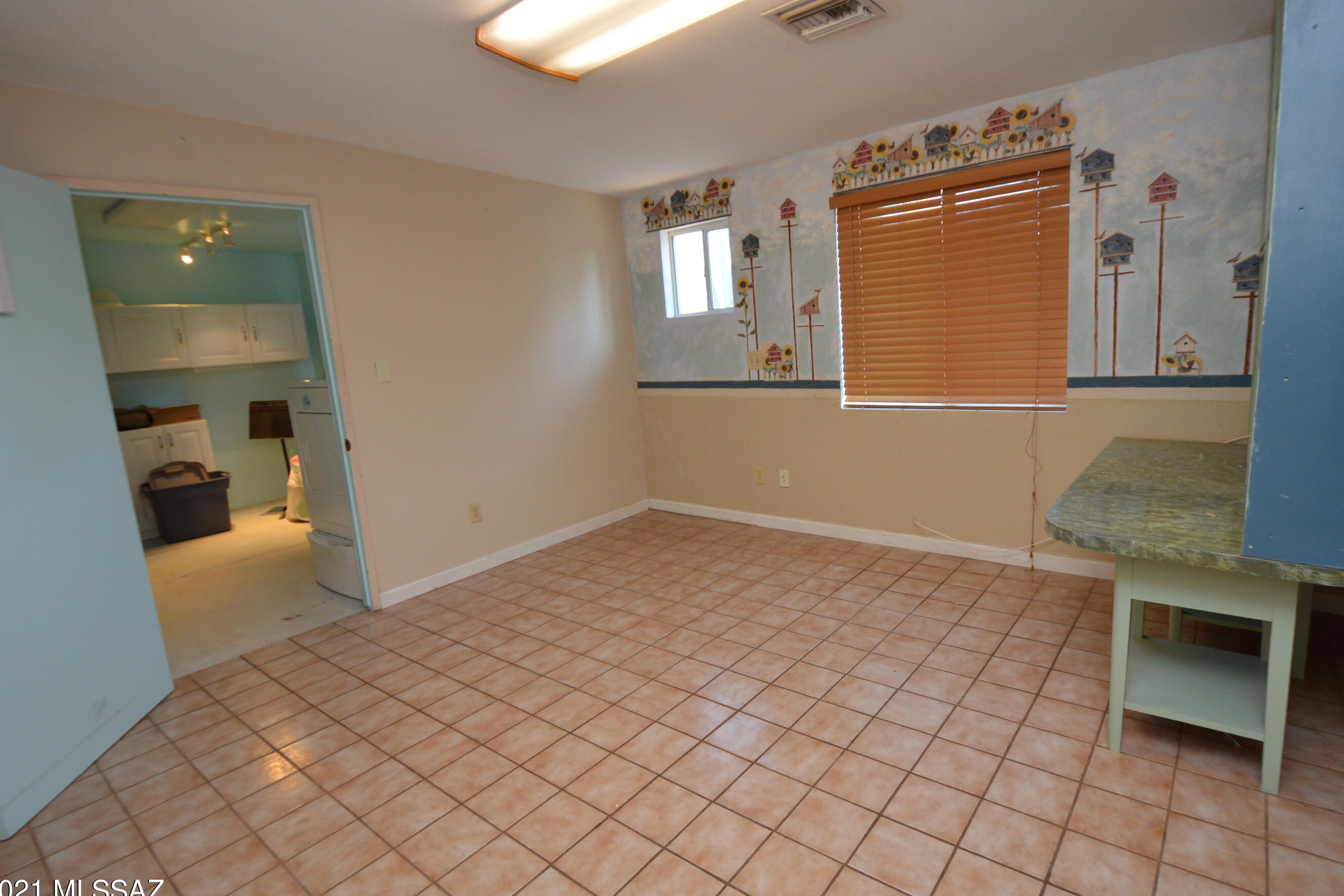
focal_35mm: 17
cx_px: 721
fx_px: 635
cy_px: 430
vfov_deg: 70.4
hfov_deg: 93.1
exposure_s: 1/60
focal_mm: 10
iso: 400
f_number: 3.5
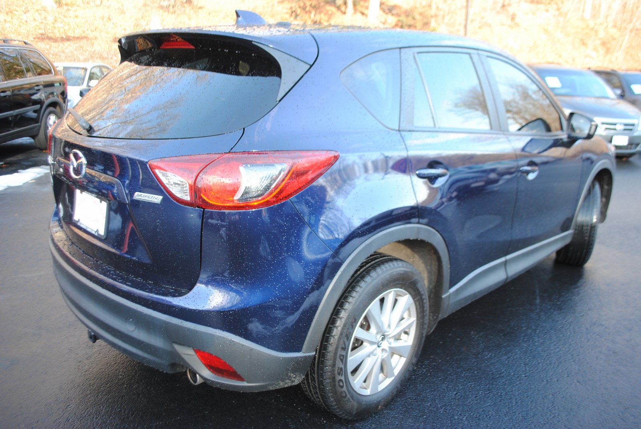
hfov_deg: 61.9
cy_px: 214
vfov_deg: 43.7
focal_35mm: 30
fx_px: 535
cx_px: 320
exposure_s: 1/80
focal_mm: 20
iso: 200
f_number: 4.5
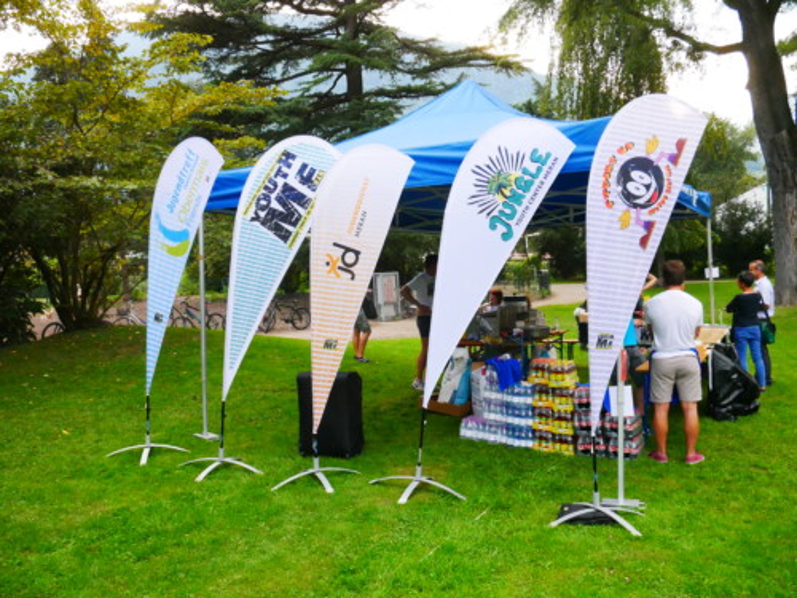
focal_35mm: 30
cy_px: 299
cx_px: 398
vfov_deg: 46.8
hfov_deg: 60.0
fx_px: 691
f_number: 6.3
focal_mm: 15
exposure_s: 1/400
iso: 3200
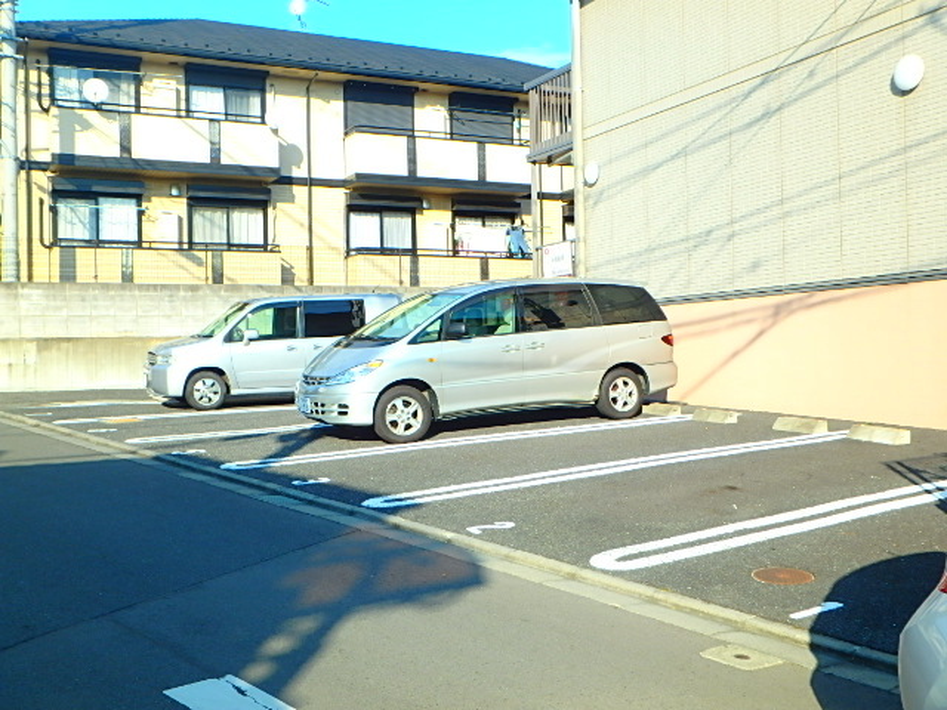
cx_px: 474
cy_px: 355
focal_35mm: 36
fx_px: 985
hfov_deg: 51.4
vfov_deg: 39.7
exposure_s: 1/250
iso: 125
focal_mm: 6.4
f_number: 5
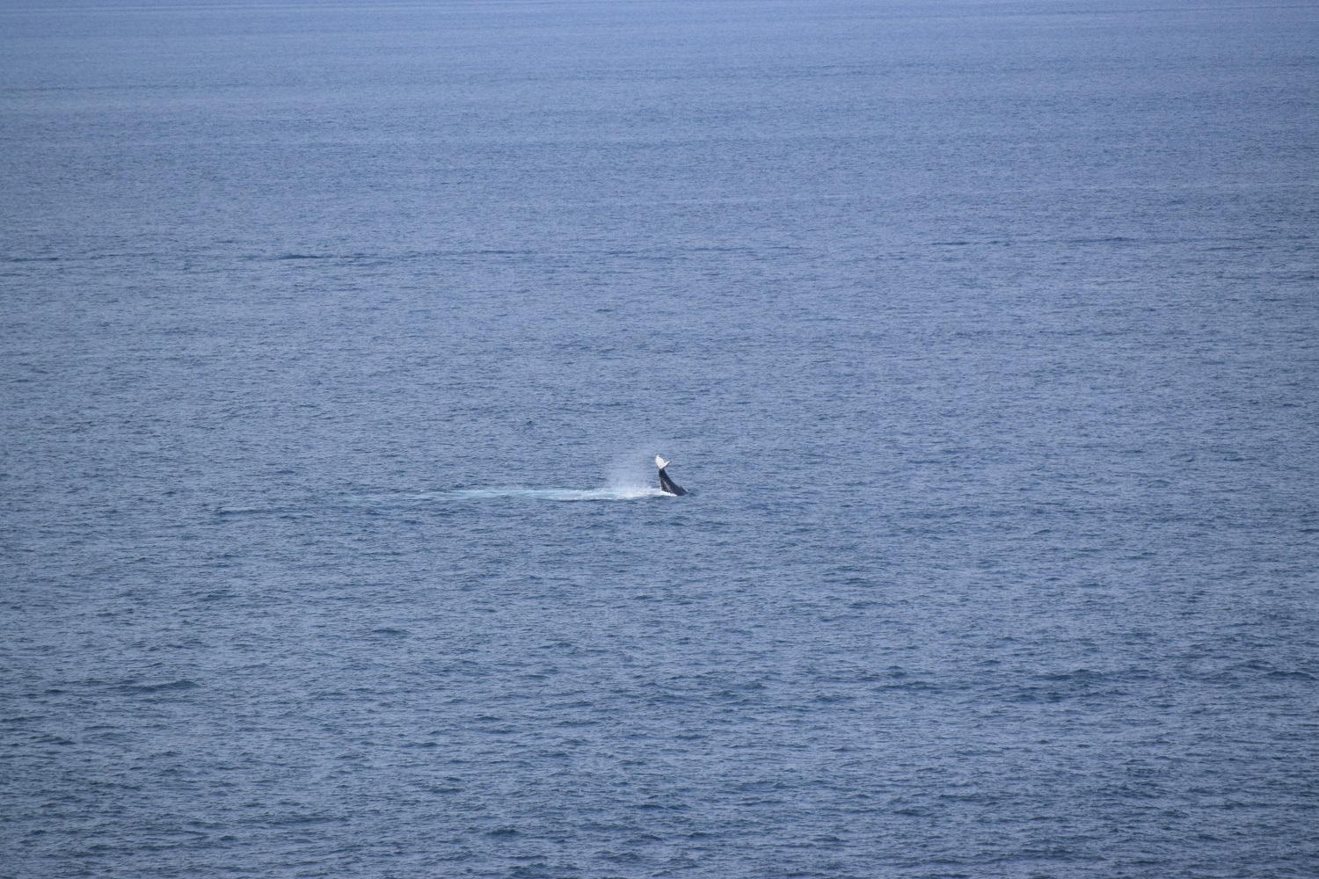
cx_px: 660
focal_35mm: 300
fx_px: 10991
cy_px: 440
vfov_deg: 4.6
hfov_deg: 6.9
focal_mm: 200
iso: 400
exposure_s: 1/2000
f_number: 8
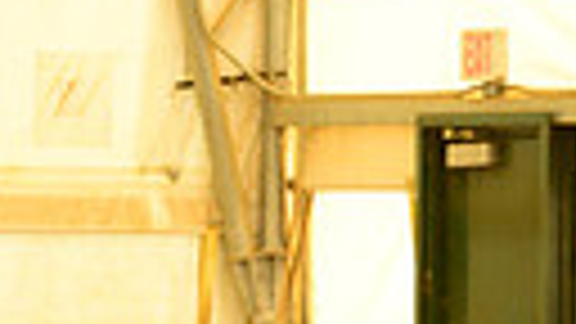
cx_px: -702
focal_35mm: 712
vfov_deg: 1.7
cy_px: 340
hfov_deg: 3.0
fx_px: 10875
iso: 800
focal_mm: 150
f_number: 5
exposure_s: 1/250
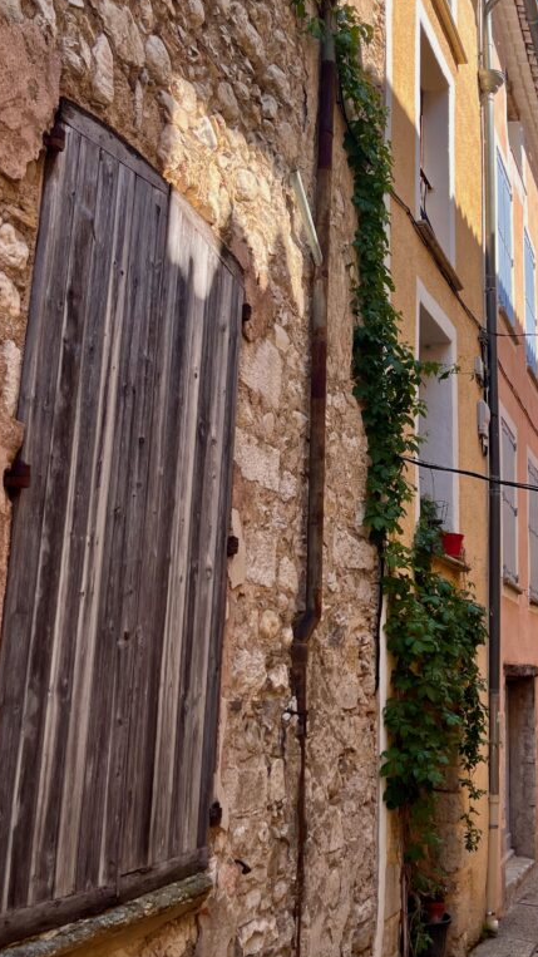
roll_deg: -3.1
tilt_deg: +13.8
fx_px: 964
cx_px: 408
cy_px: 447
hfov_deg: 30.6
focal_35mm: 38
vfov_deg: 52.7
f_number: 1.6
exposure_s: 1/1140
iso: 50
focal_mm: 5.1
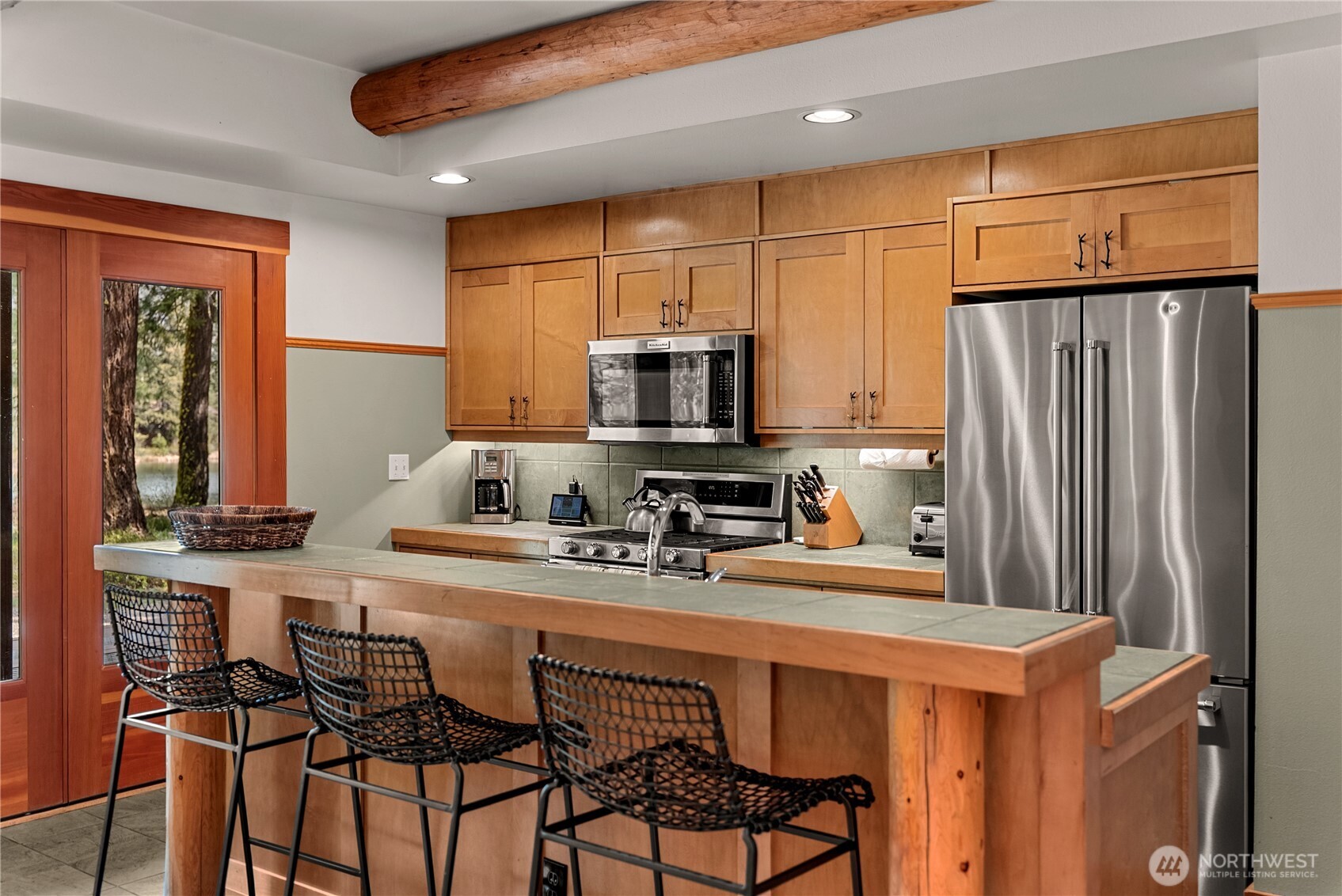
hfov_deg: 57.8
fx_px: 1216
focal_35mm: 33
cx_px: 671
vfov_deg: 40.5
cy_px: 448
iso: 400
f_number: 3.2
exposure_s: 1/15
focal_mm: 32.6
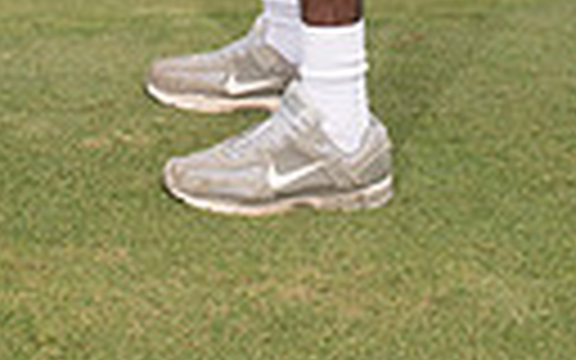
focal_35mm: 143
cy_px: -626
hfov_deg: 14.6
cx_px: 270
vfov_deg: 8.1
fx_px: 2245
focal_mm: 40
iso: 100
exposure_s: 1/320
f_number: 6.3
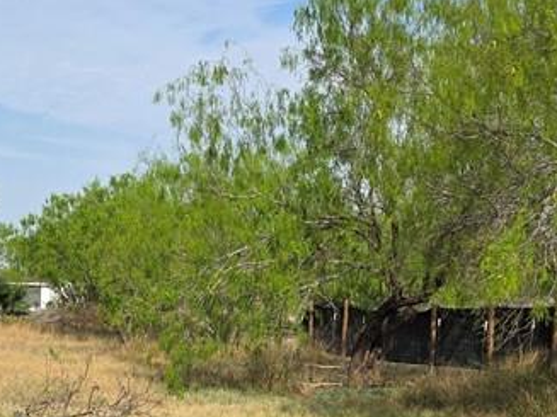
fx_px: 1158
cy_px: 405
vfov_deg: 19.9
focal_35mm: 72
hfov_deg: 26.6
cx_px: 124
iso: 80
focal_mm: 6.3
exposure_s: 1/6574
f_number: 1.7
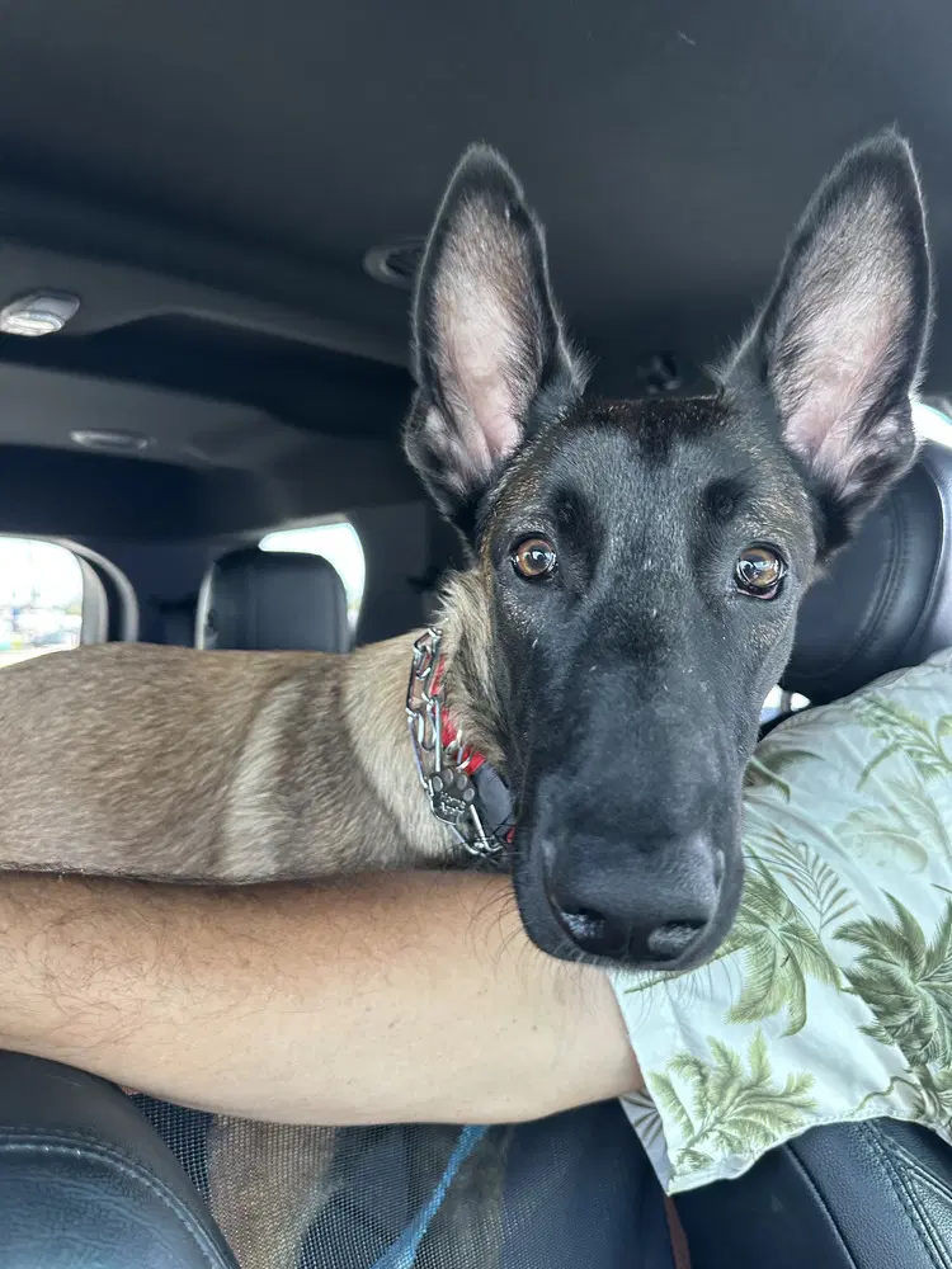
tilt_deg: +2.4
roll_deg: +2.0
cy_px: 634
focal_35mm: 24
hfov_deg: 56.8
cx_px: 476
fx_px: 880
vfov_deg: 71.6
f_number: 1.78
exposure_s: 1/88
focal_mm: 6.86
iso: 250
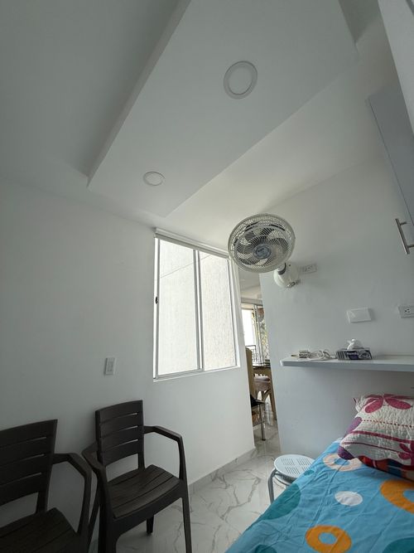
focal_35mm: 14
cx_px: 207
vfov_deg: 102.1
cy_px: 276
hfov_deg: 85.7
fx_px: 223
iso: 50
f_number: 2.2
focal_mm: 2.22
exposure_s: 1/531
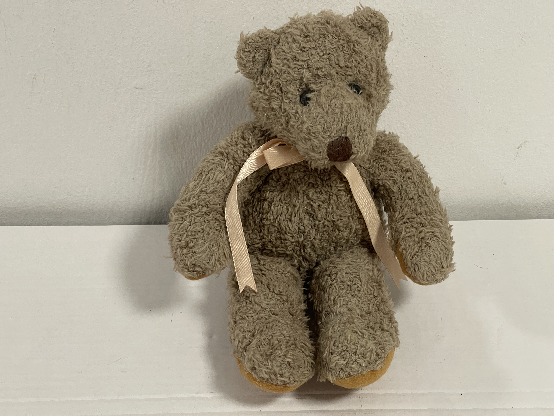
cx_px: 277
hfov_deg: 30.3
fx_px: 1024
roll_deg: -0.1
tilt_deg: -29.5
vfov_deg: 22.9
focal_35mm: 64
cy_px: 208
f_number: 2.2
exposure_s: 1/50
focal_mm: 7.5
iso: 200
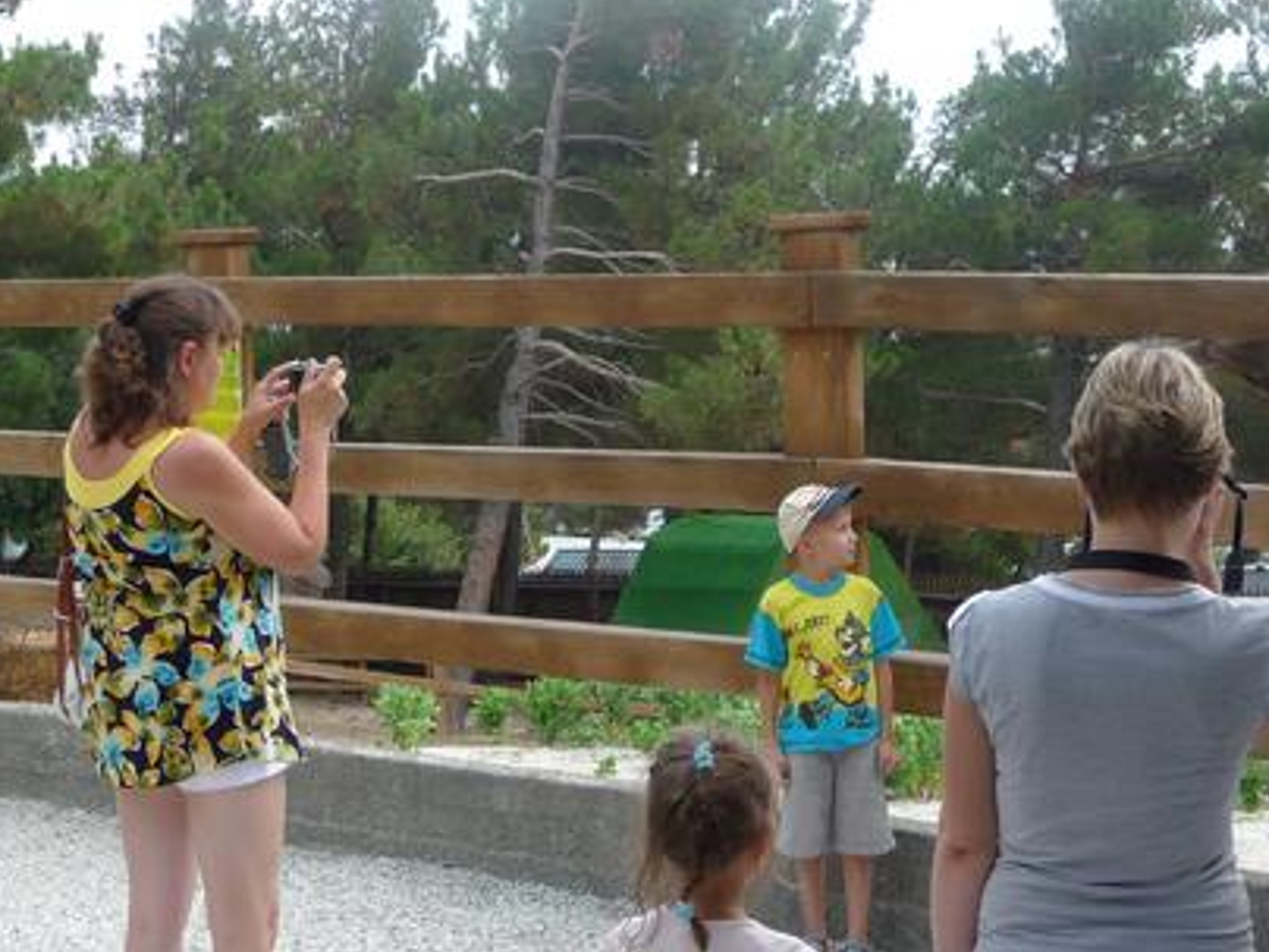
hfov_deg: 25.6
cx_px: 569
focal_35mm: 76
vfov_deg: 19.3
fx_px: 2786
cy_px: 603
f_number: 4
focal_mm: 7.1
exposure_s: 1/125
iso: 100
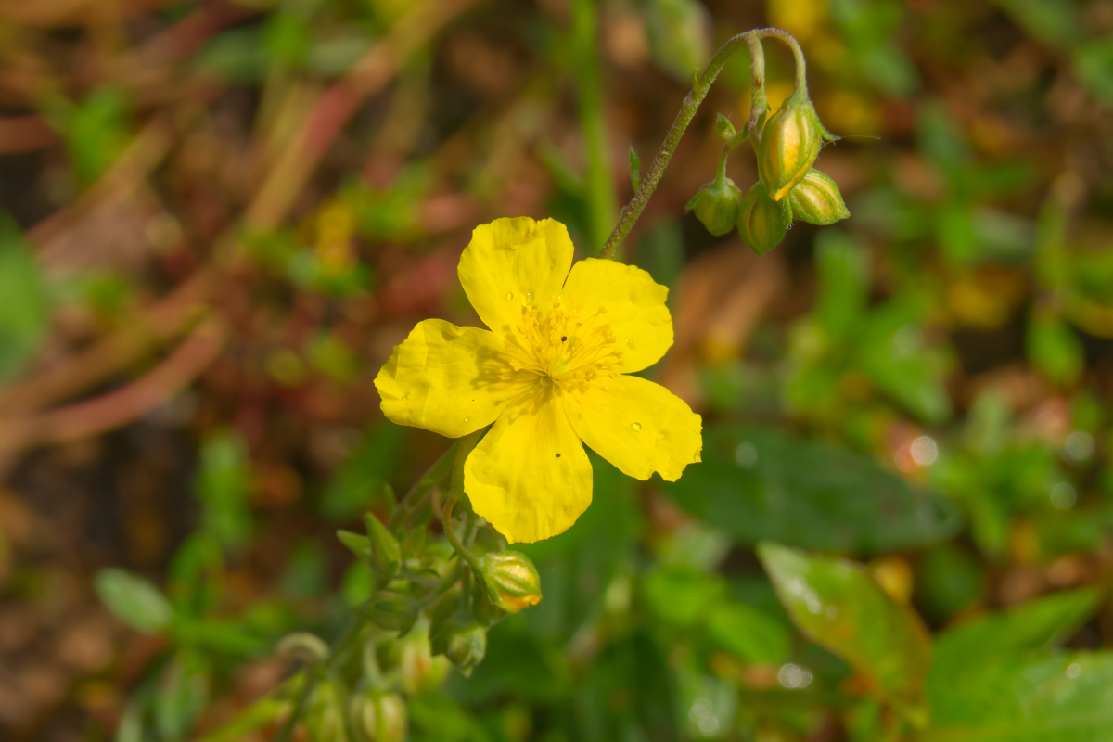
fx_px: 2550
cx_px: 556
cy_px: 371
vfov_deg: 16.6
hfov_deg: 24.6
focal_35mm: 82
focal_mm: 55
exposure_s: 1/500
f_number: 10
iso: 400
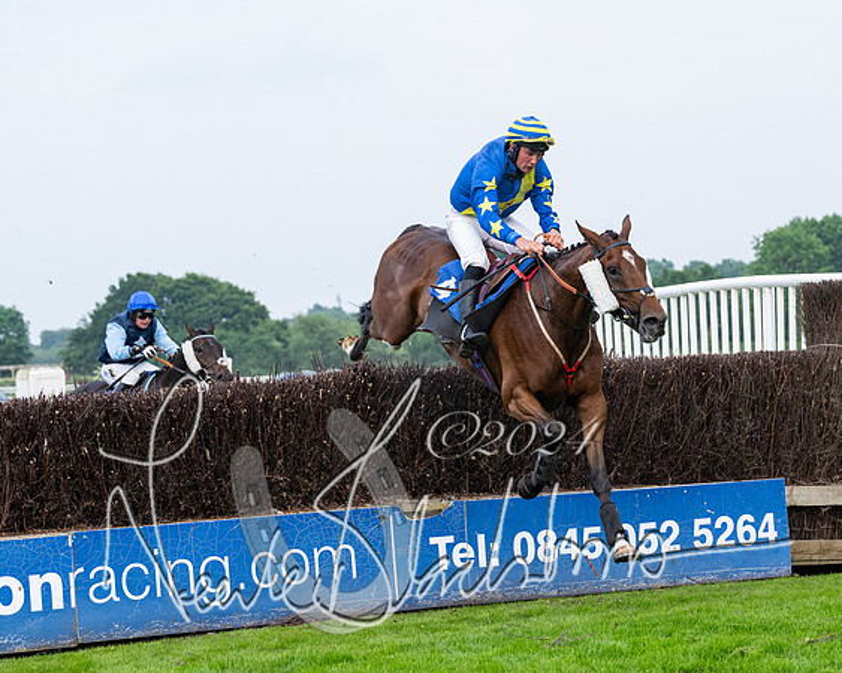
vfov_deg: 13.2
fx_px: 2908
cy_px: 337
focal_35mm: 117
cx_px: 526
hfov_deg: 16.5
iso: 800
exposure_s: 1/1600
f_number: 4
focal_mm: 70
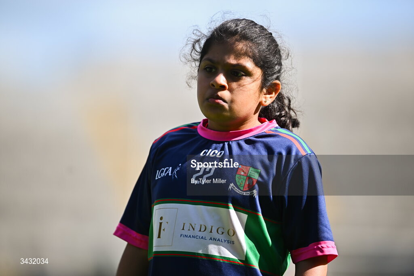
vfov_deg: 3.4
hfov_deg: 5.2
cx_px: 207
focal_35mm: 400
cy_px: 138
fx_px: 4600
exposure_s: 1/1600
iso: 160
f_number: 2.8
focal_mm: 400
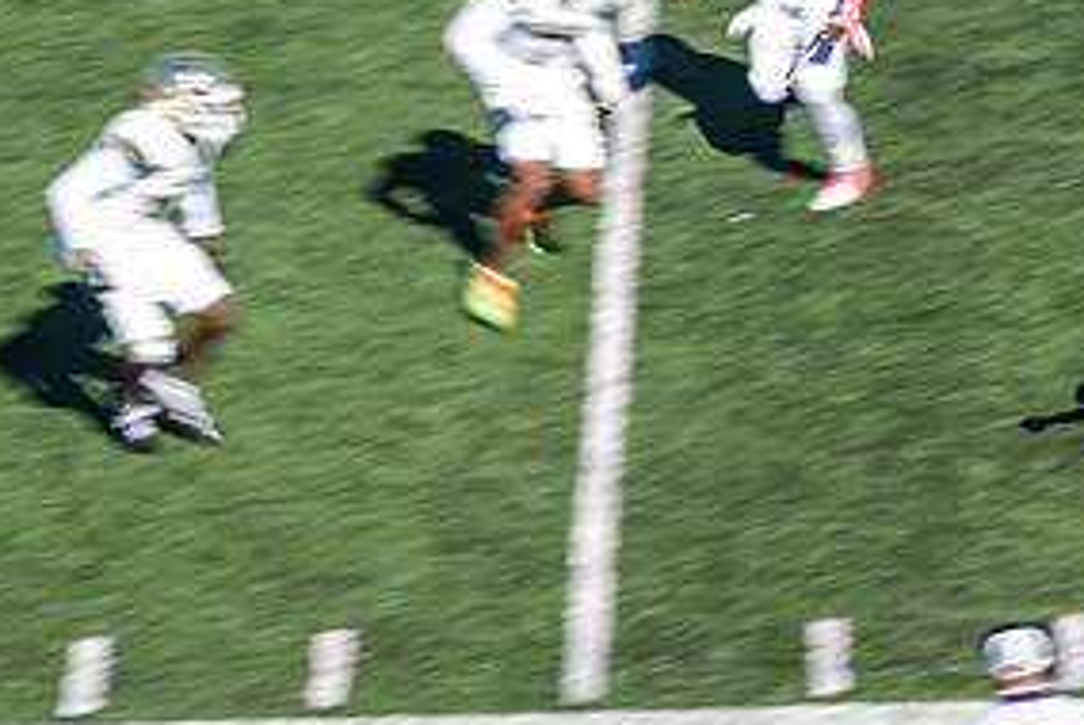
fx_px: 9223
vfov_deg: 4.5
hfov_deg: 6.7
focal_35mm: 306
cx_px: 1027
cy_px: 471
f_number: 8
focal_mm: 150
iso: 32
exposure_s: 1/60
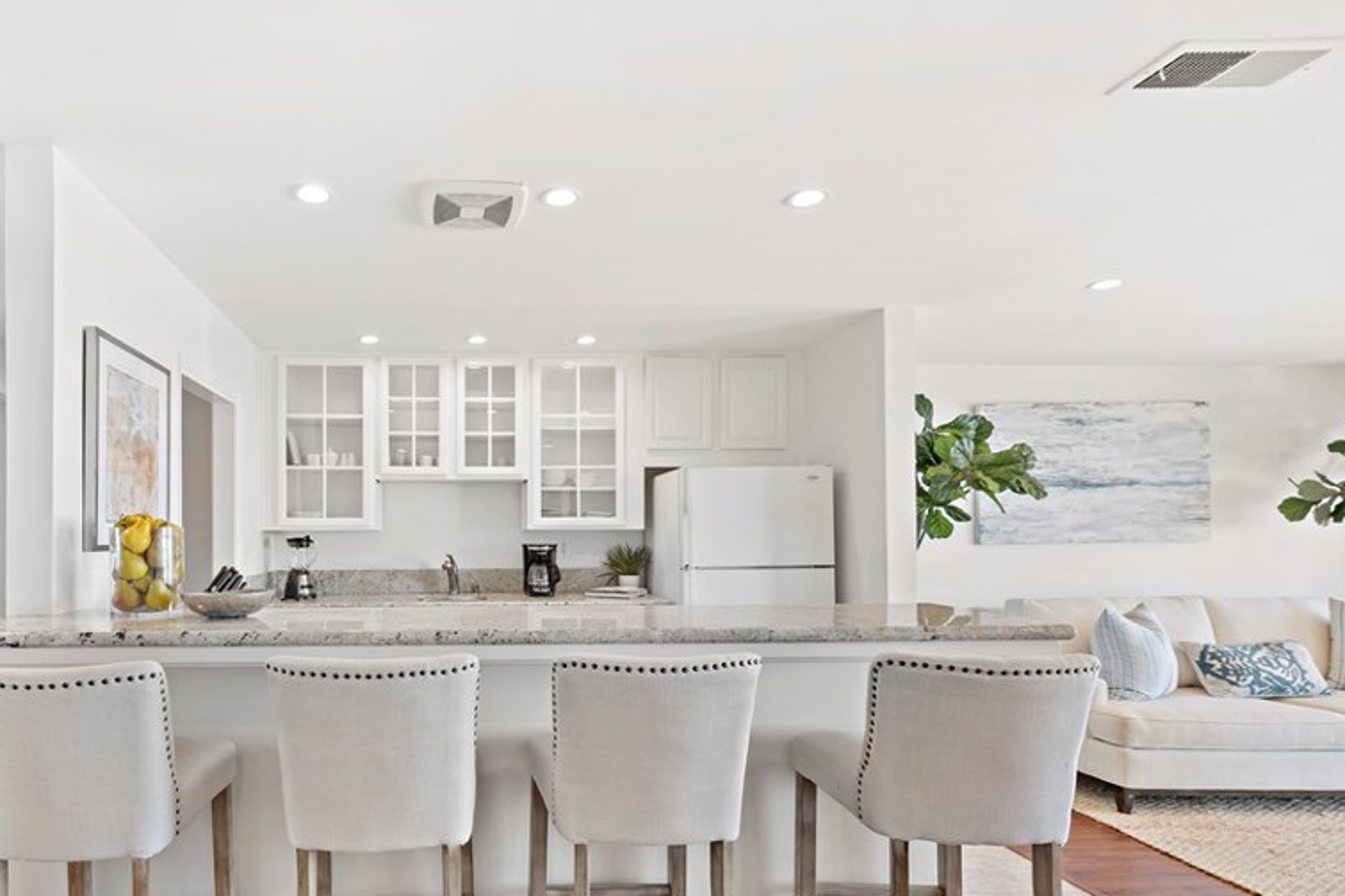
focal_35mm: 19
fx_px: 710
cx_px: 465
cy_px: 528
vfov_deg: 64.1
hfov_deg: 84.3
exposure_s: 1/80
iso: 125
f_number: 7.1
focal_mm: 14
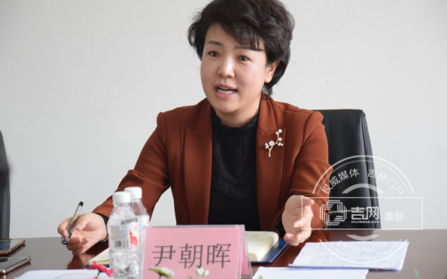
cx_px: 224
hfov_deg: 14.7
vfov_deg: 9.2
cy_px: 130
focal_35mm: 142
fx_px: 1730
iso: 2500
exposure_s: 1/500
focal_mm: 92
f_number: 5.6
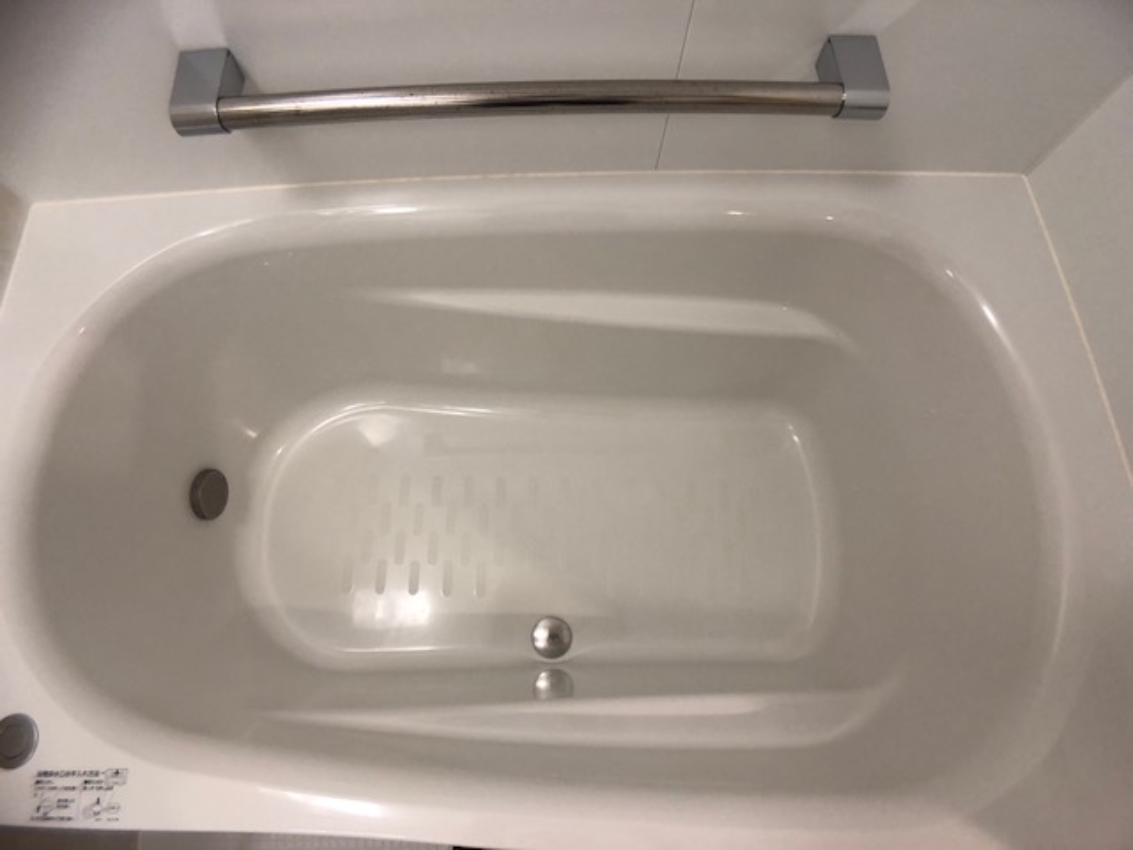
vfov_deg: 49.7
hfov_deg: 63.4
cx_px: 566
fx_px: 916
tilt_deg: -70.0
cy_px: 425
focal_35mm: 28
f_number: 1.8
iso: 32
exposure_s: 1/25
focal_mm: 3.99
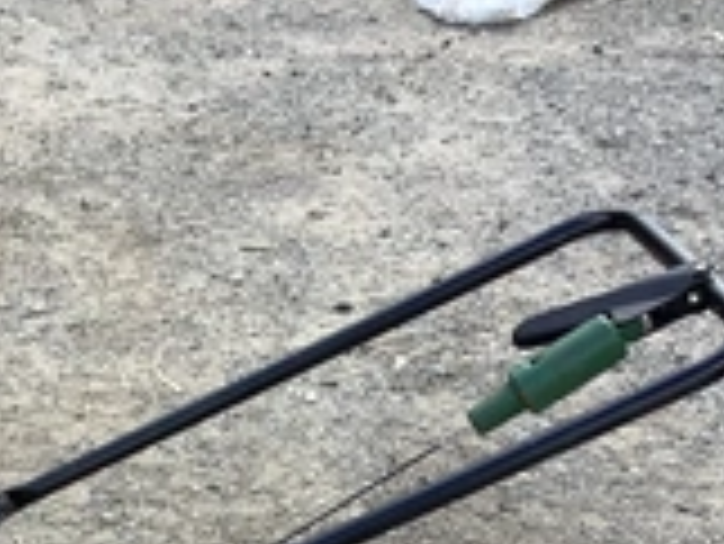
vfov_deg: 18.3
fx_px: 1612
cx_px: -4
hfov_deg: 24.2
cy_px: 634
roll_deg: +2.1
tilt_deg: -33.3
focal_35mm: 77
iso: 25
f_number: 2.4
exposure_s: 1/374
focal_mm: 3.3
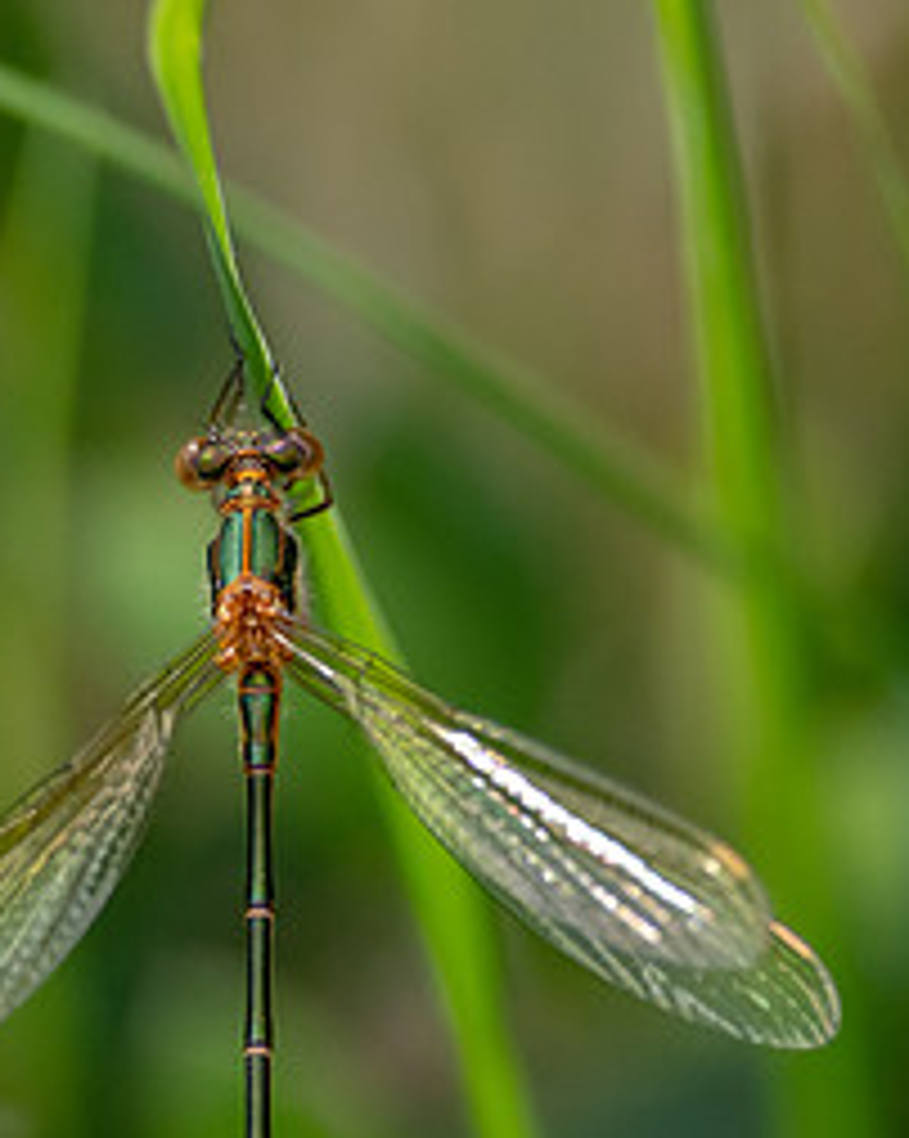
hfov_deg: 0.9
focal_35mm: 1669
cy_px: 492
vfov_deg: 1.2
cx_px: 286
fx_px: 56194
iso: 500
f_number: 4
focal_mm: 300
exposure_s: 1/1250
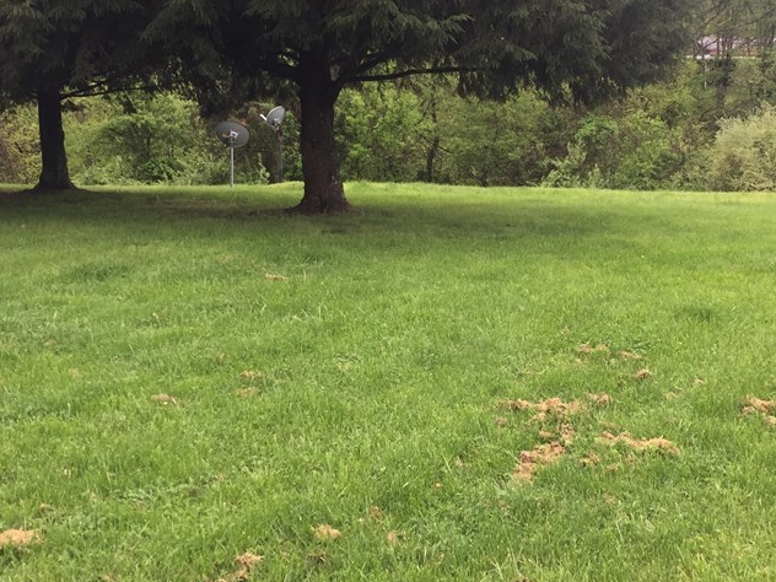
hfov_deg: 40.4
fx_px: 1054
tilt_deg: -5.5
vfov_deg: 30.7
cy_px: 206
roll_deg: +0.3
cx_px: 430
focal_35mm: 47
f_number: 2.2
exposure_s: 1/120
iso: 32
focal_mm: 4.15
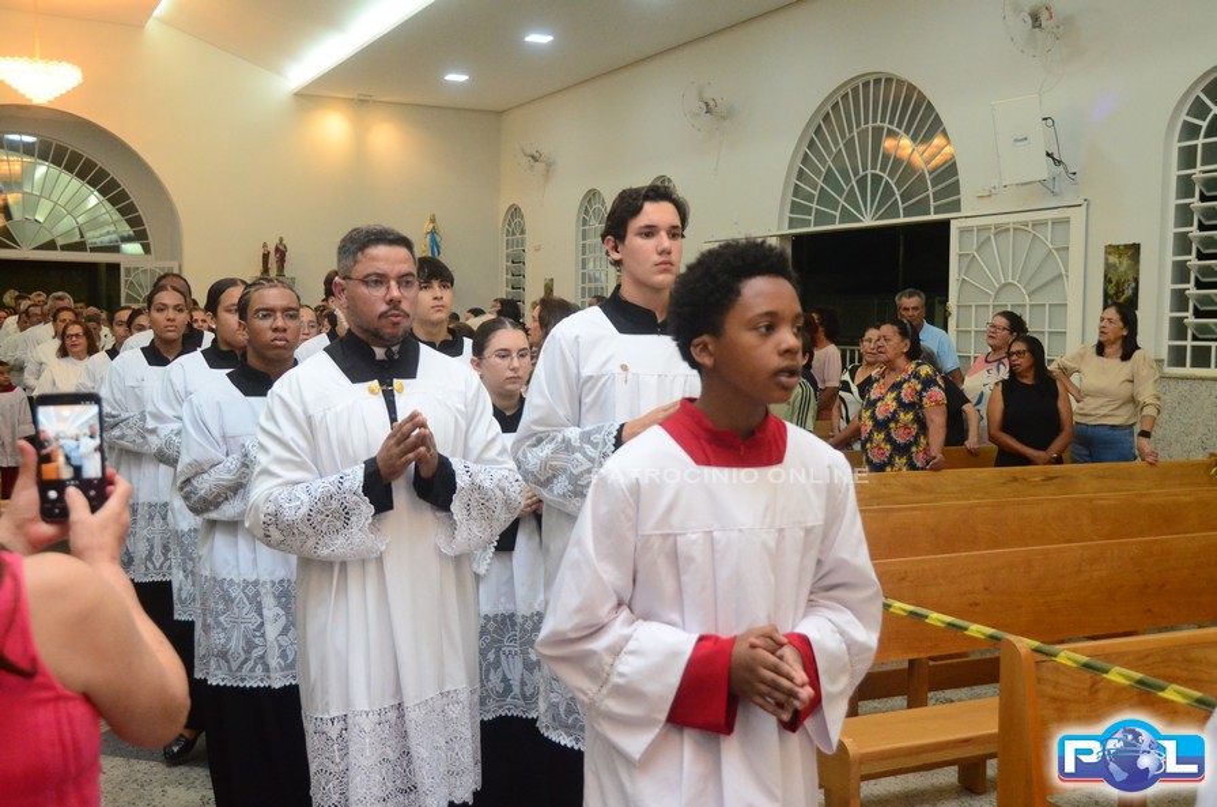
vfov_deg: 34.1
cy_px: 404
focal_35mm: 39
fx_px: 1316
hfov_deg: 49.6
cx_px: 608
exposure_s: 1/200
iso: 2500
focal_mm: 26
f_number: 5
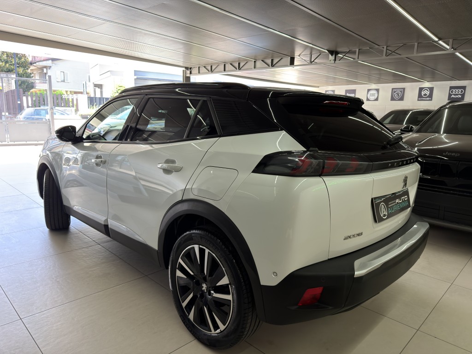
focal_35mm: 24
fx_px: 327
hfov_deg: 71.6
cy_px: 177
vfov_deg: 56.8
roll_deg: -2.0
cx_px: 236
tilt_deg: -11.2
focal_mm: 6.76
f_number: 1.78
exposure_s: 1/100
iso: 80
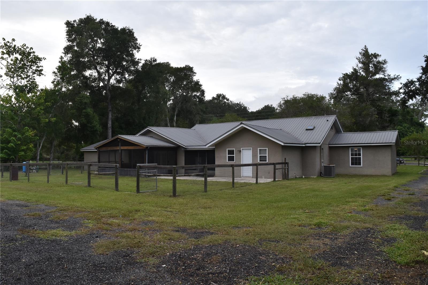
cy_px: 142
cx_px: 214
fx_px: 321
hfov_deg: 67.4
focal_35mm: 27
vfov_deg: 47.9
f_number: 6.3
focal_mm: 18
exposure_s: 1/250
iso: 400
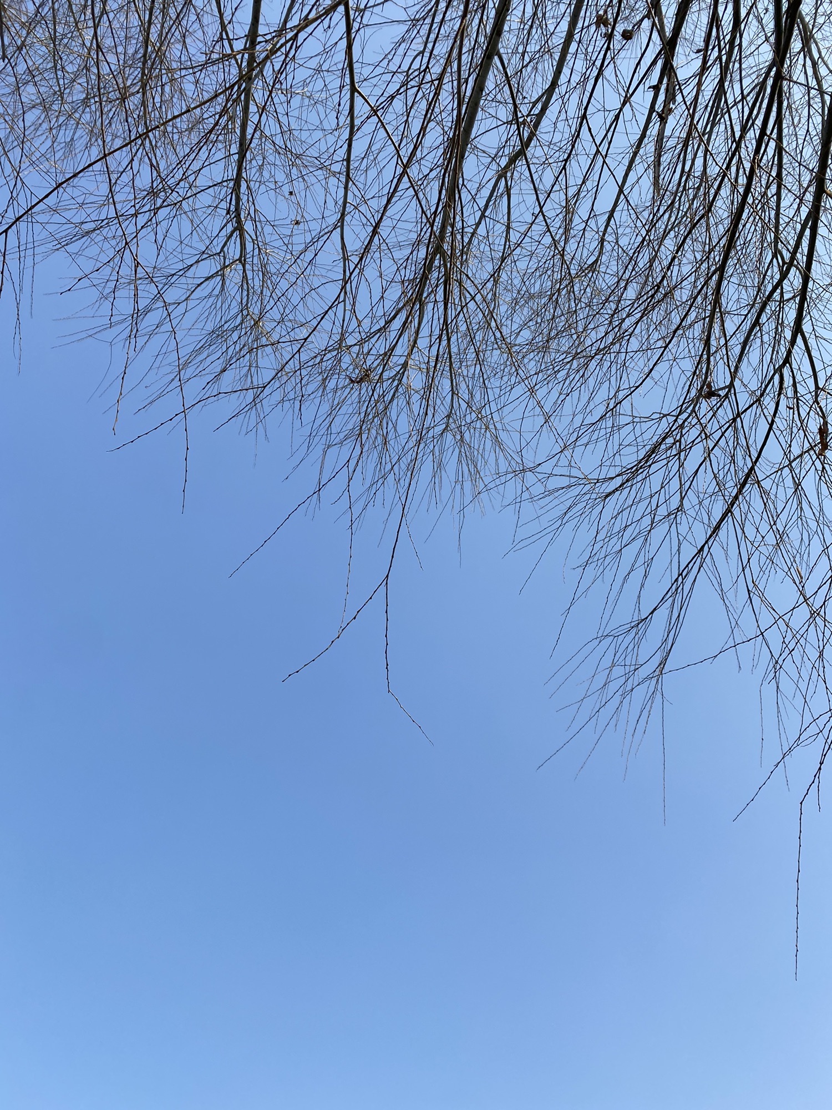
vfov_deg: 67.3
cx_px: 416
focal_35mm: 26
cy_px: 555
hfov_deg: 53.1
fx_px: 833
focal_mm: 4.25
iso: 32
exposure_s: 1/1996
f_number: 1.8
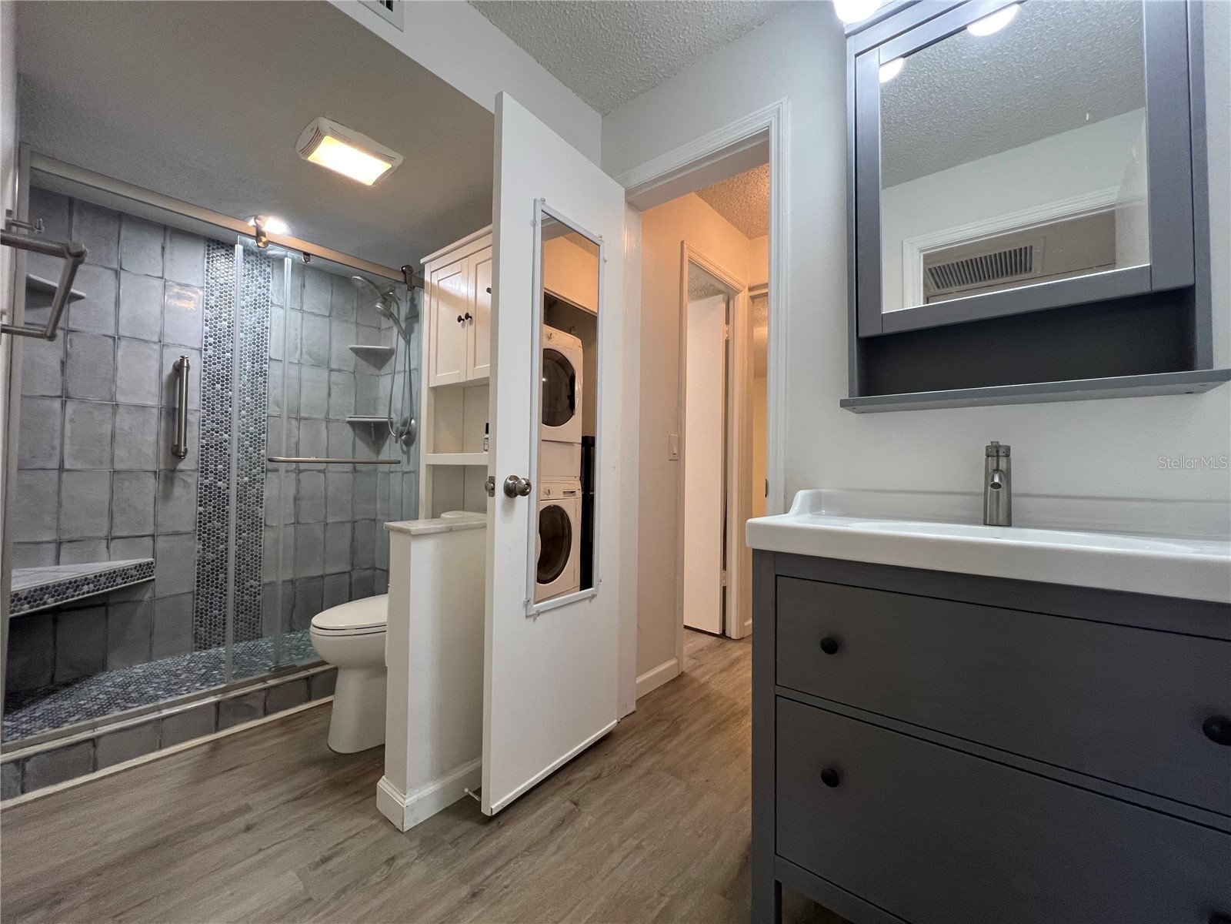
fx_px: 462
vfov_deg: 89.9
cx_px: 616
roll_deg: -0.4
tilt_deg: +1.0
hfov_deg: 106.2
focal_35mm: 13
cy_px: 462
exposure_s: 1/60
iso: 125
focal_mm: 1.57
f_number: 1.8
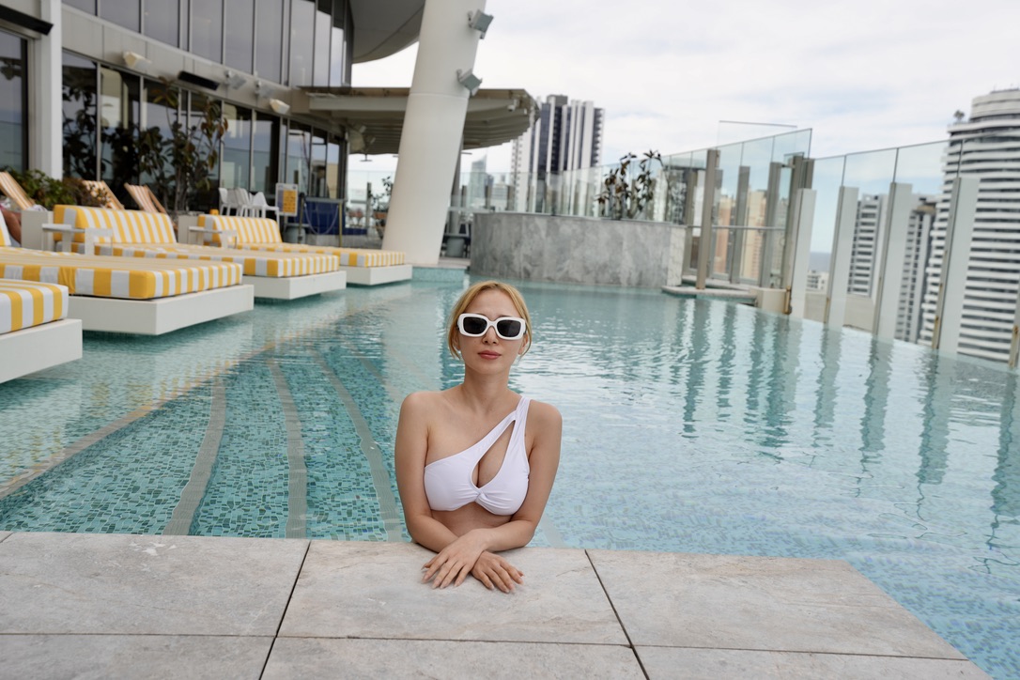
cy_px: 340
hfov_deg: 54.4
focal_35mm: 35
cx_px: 510
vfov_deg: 37.9
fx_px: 992
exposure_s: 1/500
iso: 100
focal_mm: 35
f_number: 4.5
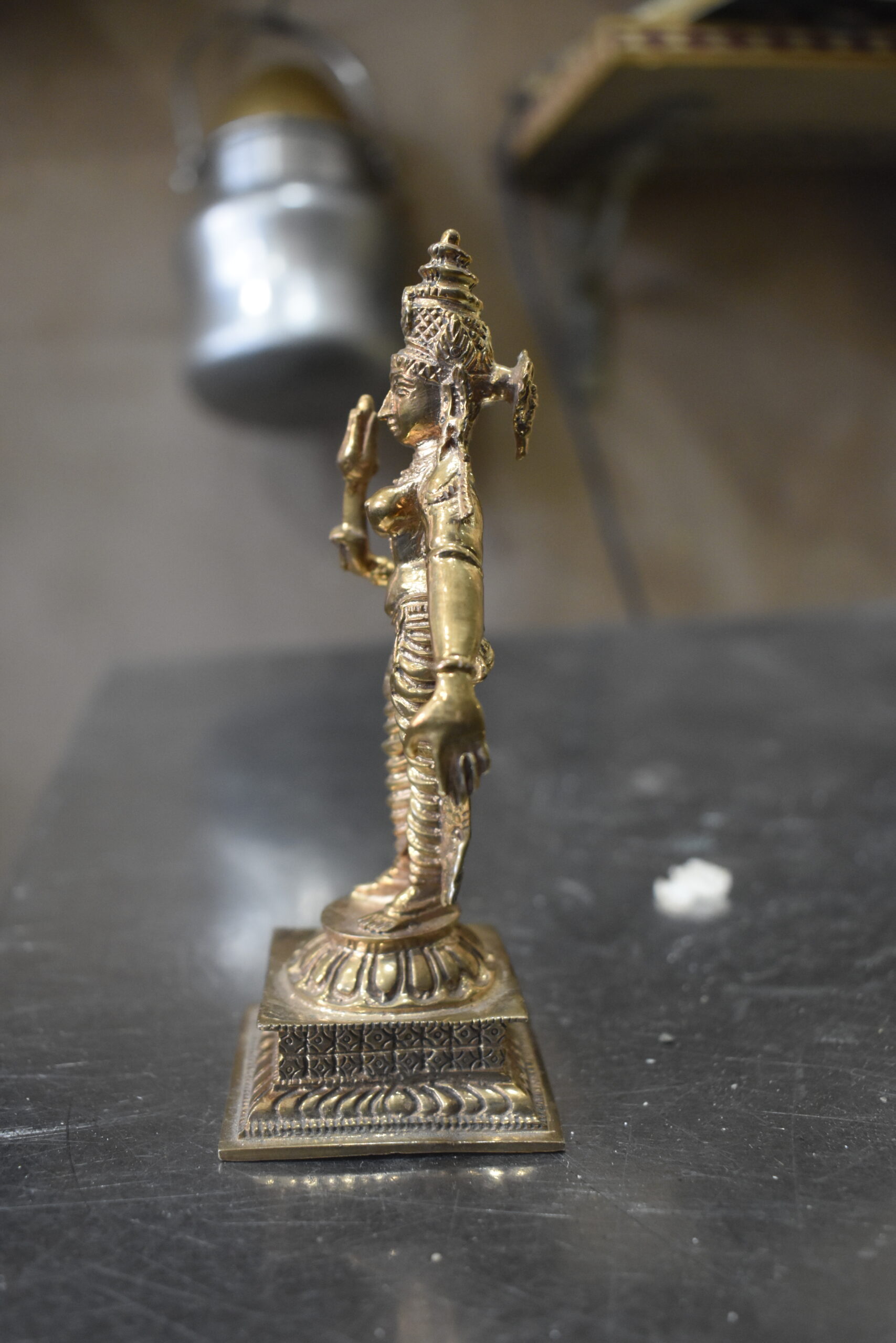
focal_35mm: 33
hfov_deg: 40.0
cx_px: 448
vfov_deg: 57.2
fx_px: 1232
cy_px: 672
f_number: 4
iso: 2000
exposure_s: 1/60
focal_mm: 22
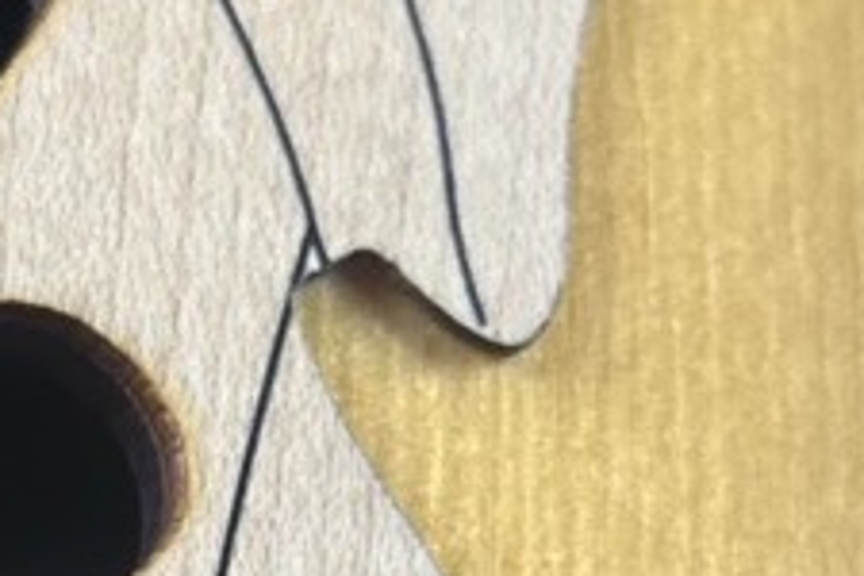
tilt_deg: +12.0
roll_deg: -3.1
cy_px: 948
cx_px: -23
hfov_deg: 14.0
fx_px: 3456
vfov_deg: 9.2
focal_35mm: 144
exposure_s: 1/120
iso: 80
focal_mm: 5.1
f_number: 1.6
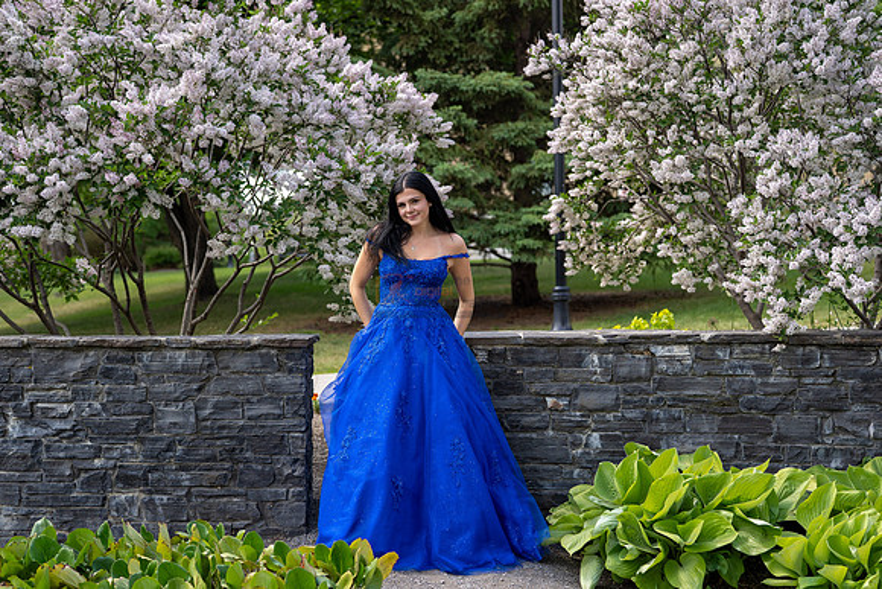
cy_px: 294
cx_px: 441
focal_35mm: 49
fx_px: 1190
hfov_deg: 40.7
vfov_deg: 27.8
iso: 160
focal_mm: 41
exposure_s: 1/800
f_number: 2.2
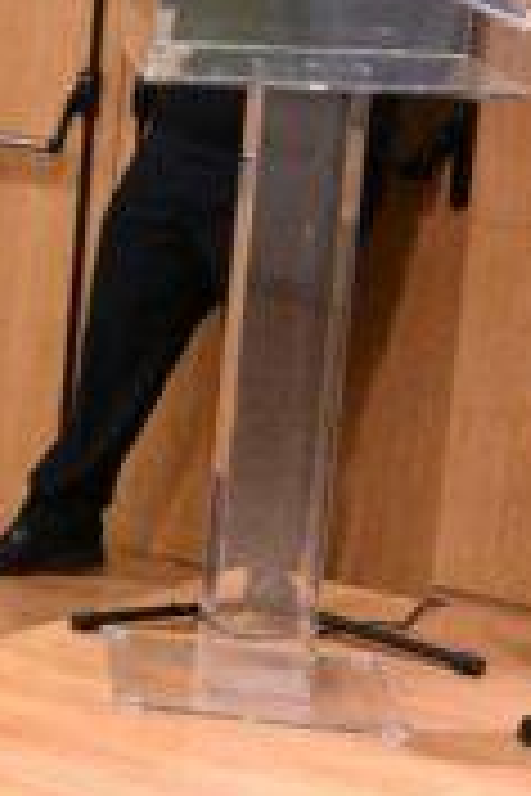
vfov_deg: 14.7
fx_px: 3075
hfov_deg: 8.1
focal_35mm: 139
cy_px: 272
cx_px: -1202
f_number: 5
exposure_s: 1/250
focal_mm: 24
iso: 8000
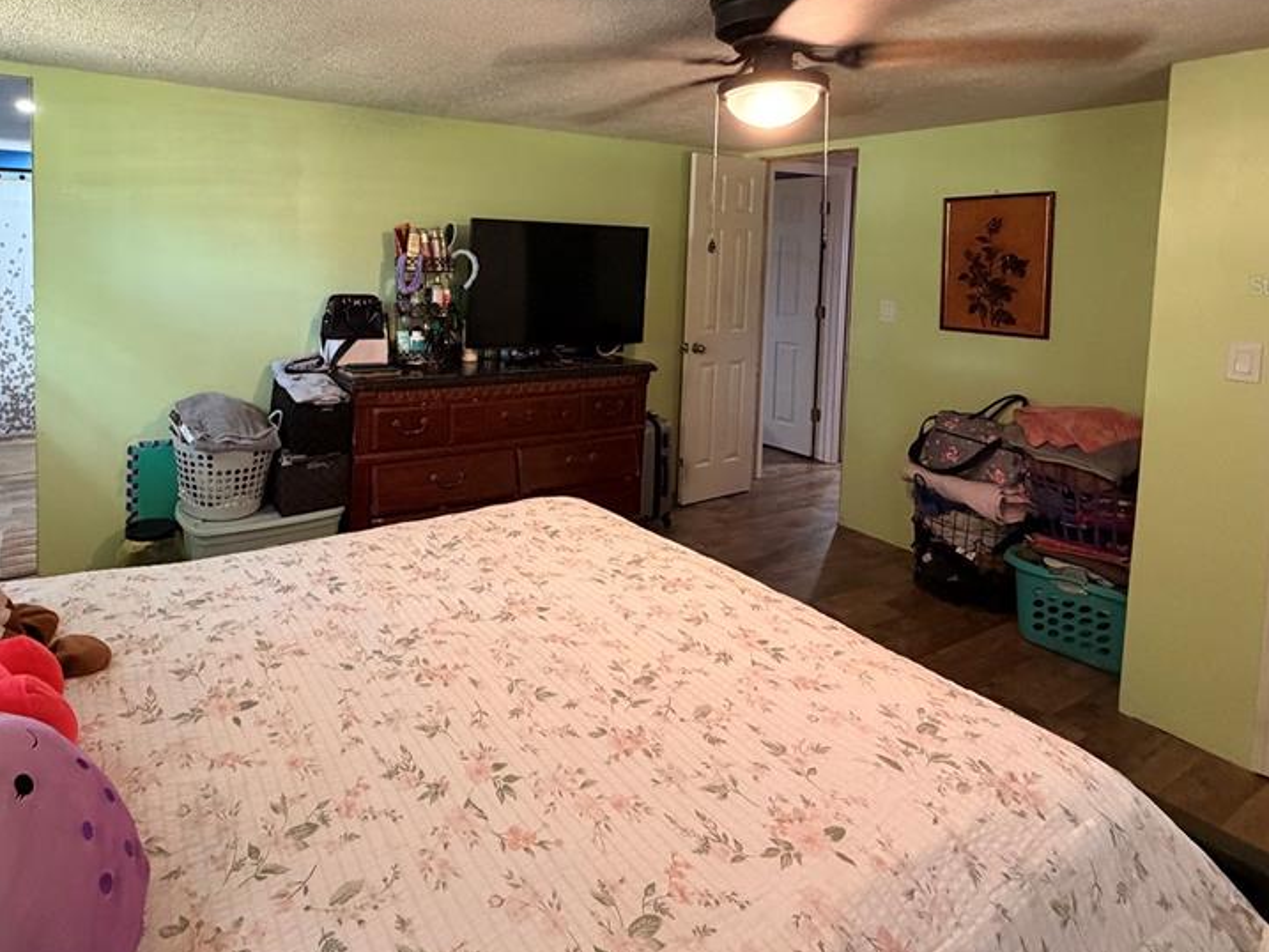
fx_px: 733
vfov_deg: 63.5
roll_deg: -0.5
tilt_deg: -3.8
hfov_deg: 79.7
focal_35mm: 20
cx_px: 451
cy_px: 285
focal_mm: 2.22
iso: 500
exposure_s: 1/60
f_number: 2.2
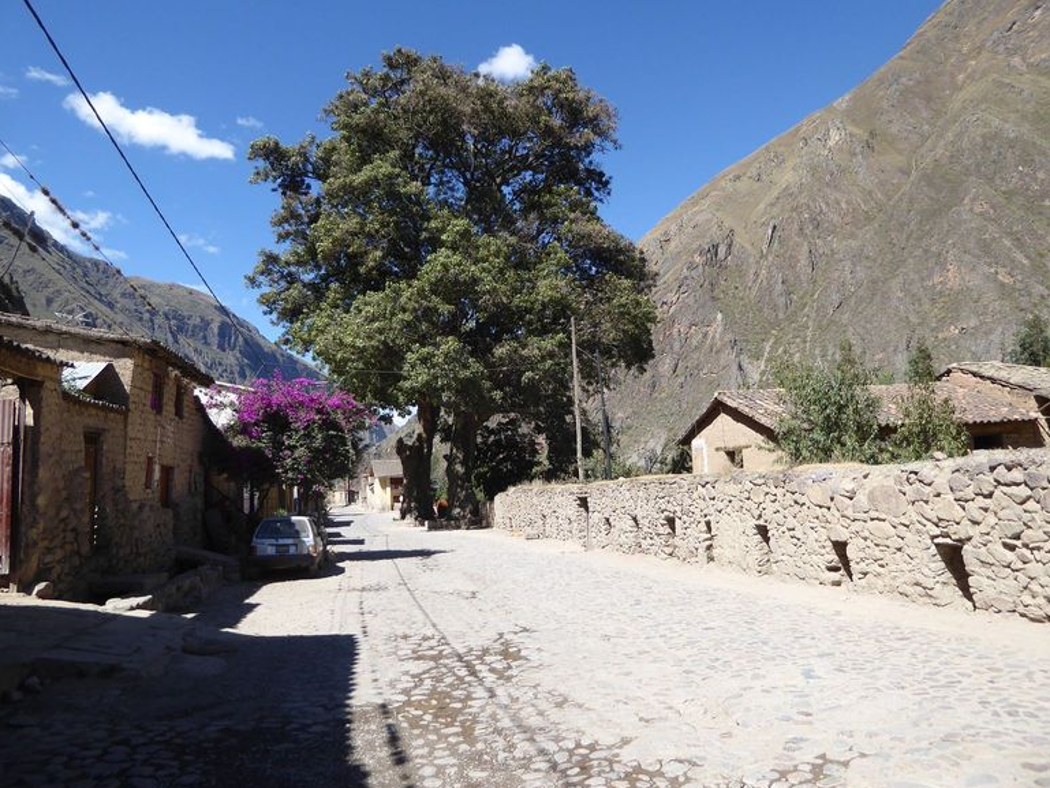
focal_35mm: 26
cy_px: 386
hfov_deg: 67.3
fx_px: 789
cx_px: 534
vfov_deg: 53.1
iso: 80
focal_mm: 4.3
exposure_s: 1/640
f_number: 3.3
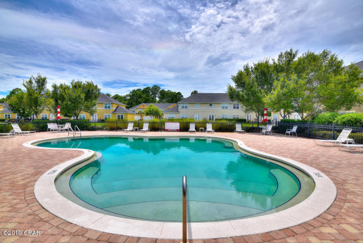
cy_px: 122
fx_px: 182
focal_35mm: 18
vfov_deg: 67.4
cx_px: 182
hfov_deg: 90.0
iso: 64
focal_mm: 18
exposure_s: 1/125
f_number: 8
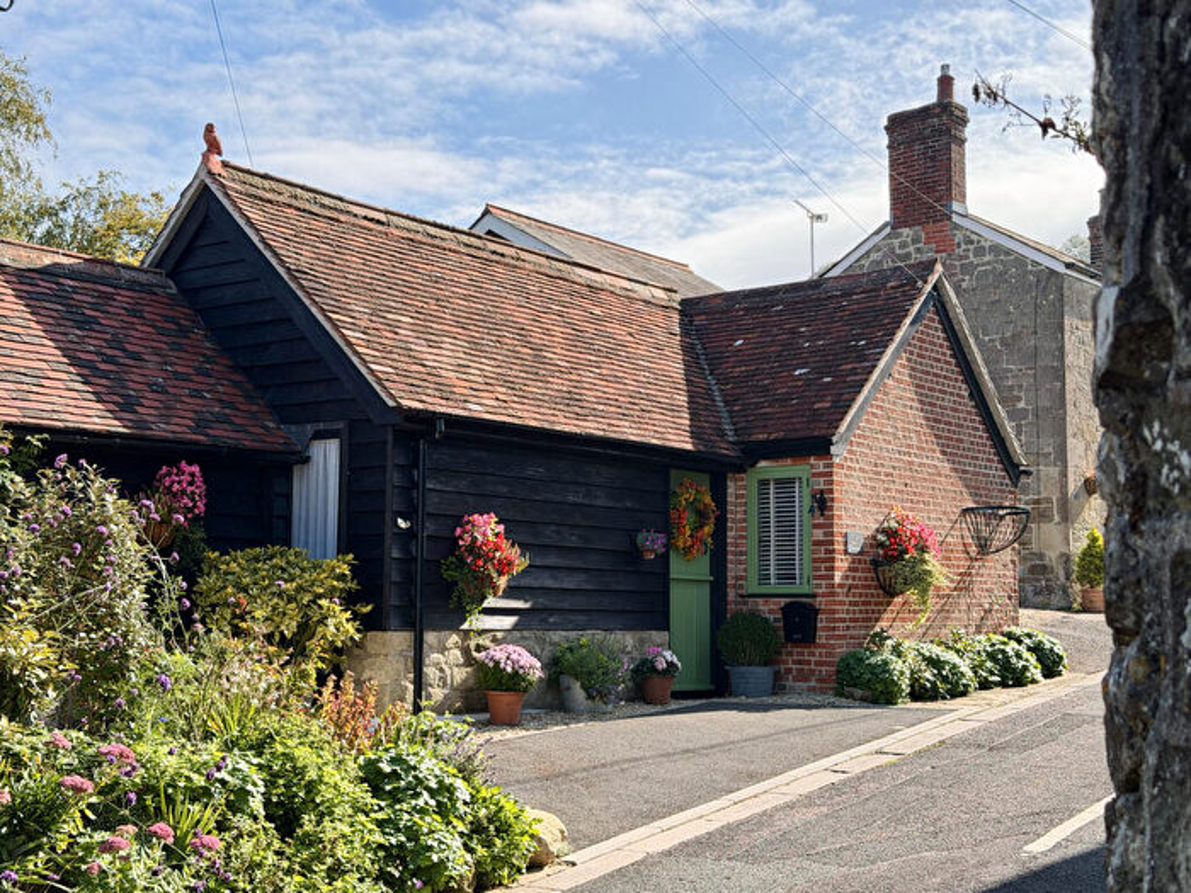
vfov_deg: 30.3
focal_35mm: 48
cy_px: 446
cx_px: 596
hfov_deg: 39.7
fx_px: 1651
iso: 100
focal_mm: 6.76
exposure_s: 1/3891
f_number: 1.78
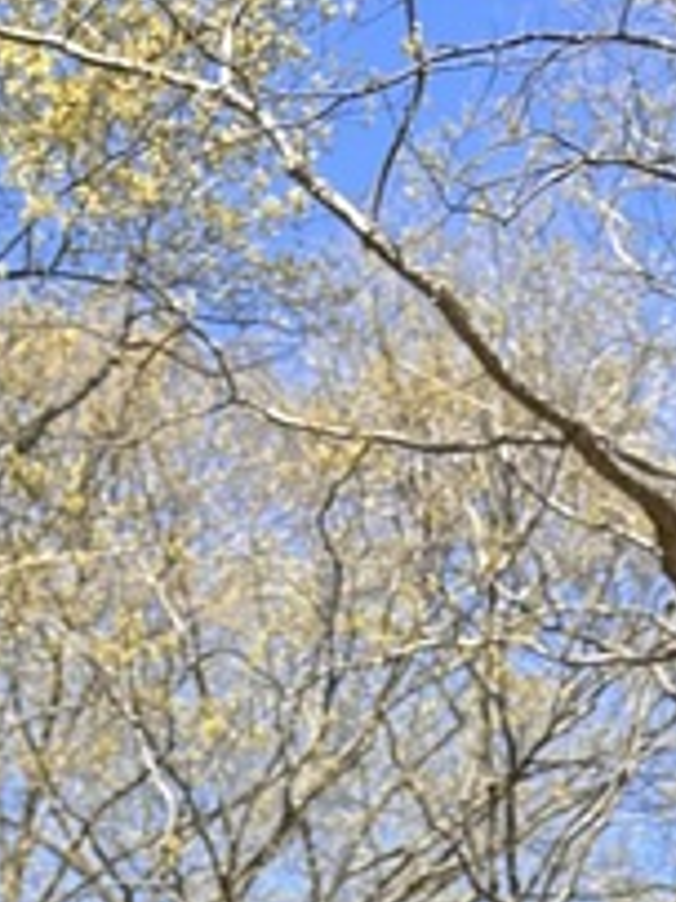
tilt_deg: -7.3
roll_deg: -0.1
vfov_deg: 12.6
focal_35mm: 121
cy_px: 2191
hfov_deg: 12.2
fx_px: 3154
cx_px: 311
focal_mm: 6.86
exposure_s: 1/1256
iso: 80
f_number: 1.78
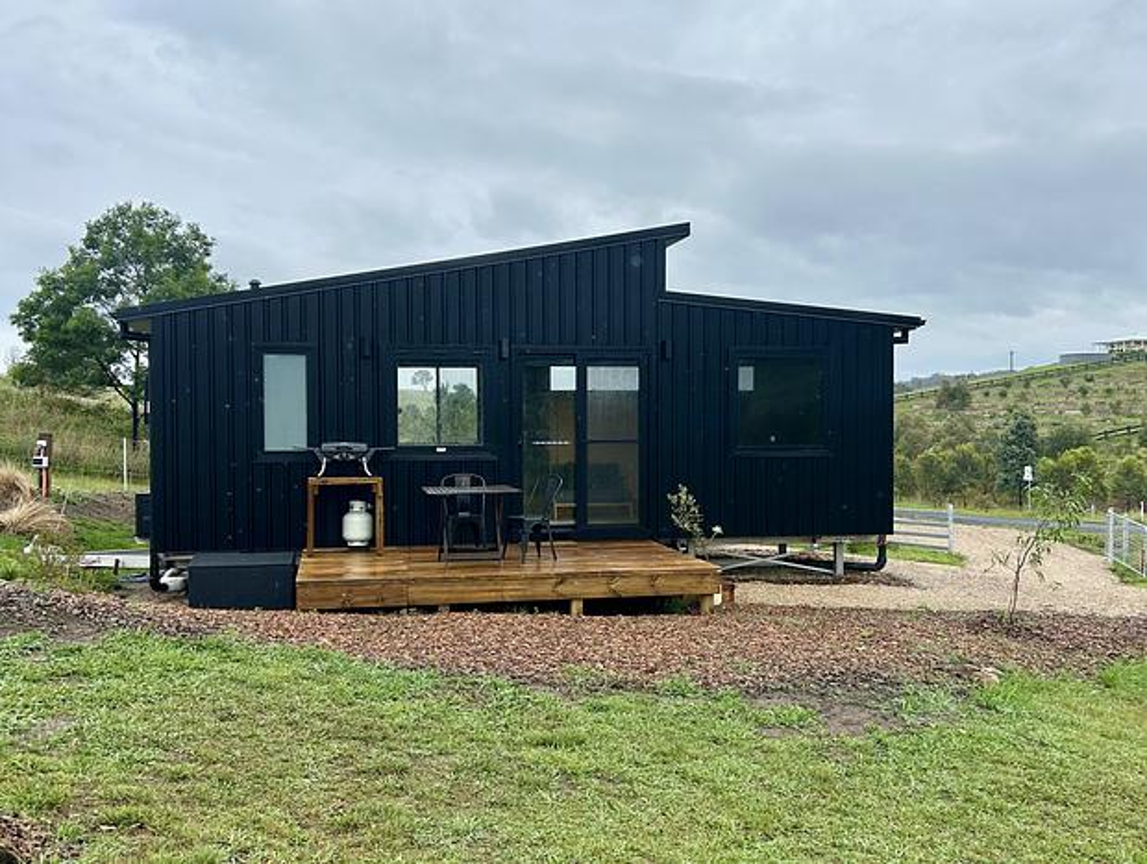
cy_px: 432
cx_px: 574
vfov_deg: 53.2
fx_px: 863
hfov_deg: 67.2
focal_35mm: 26
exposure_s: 1/1869
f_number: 1.5
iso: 50
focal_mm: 5.7
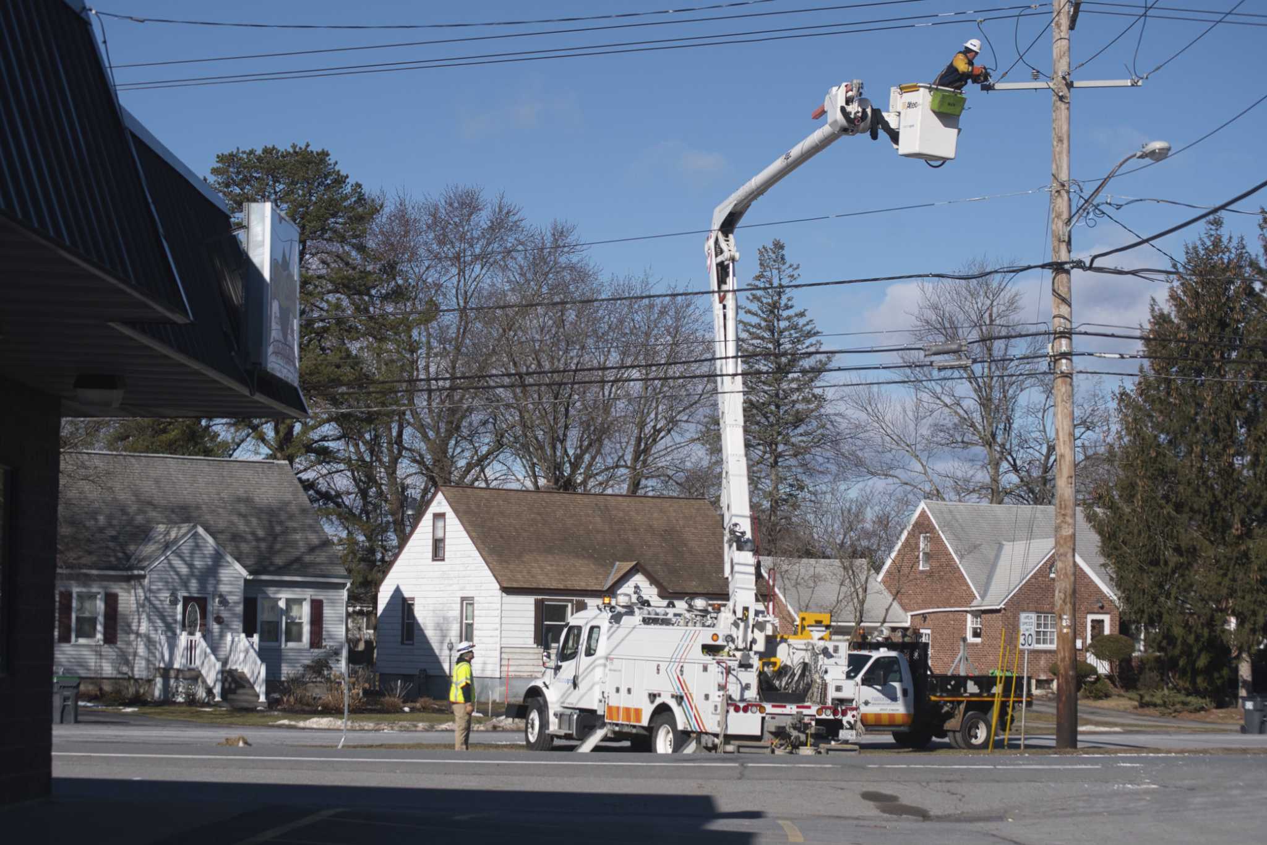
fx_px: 2903
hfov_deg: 24.6
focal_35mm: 82
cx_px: 634
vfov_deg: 16.6
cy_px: 422
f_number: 8
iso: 500
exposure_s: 1/2500
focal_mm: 55
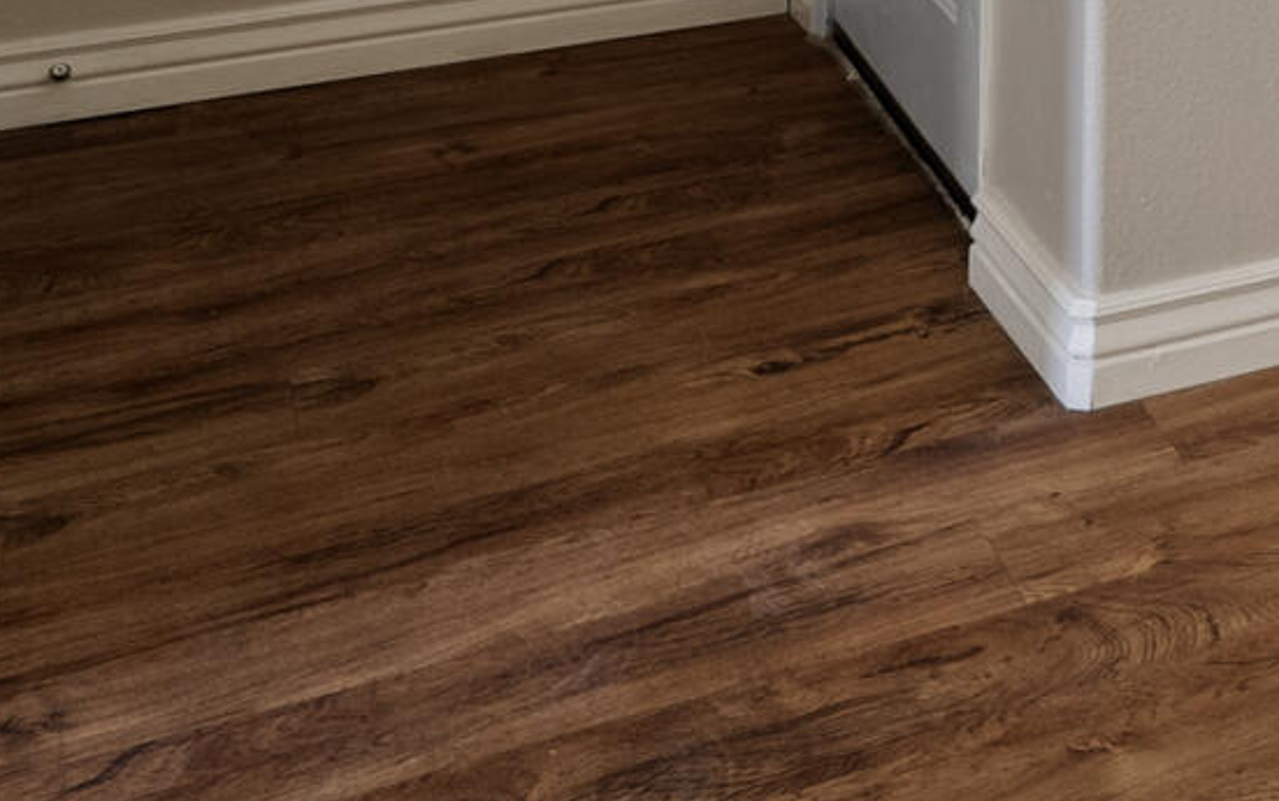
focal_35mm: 74
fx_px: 2581
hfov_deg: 21.3
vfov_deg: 14.8
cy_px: -745
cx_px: 2126
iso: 400
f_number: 8
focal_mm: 16
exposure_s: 1.3
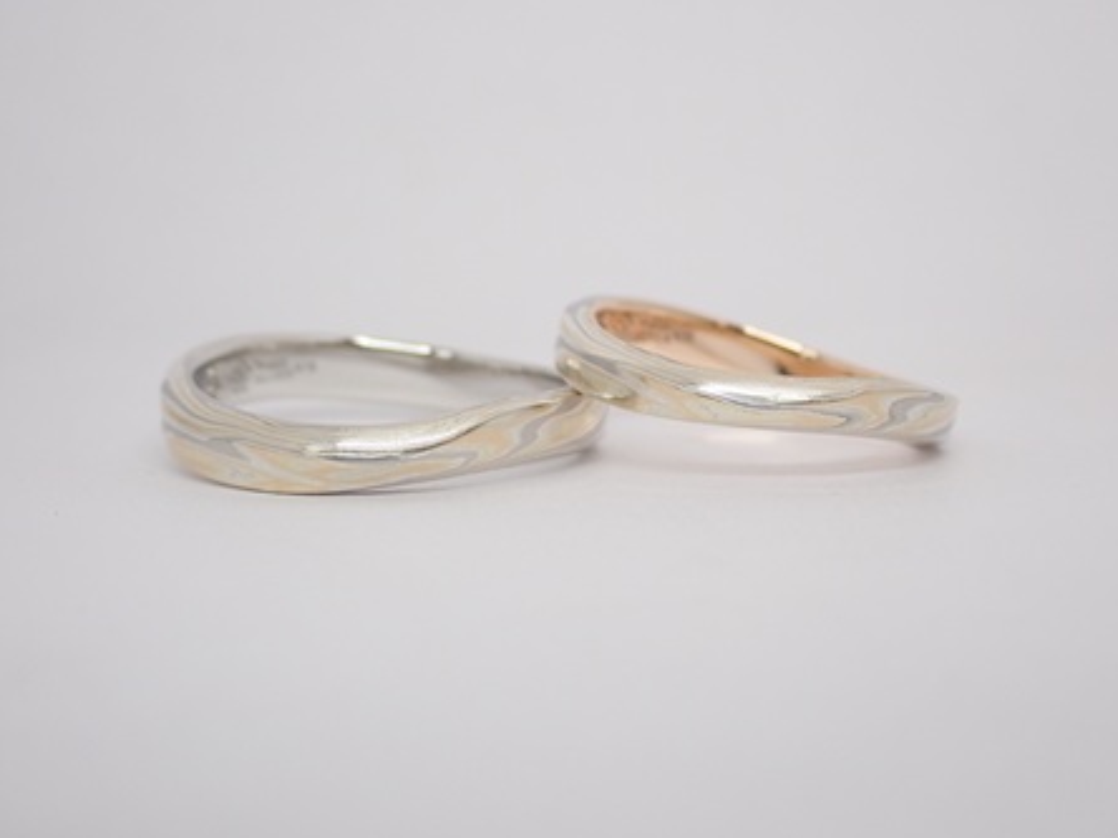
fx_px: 2519
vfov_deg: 18.9
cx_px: 564
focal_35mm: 78
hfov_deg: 25.0
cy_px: 419
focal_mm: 13.65
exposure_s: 1/100
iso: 200
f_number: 4.1
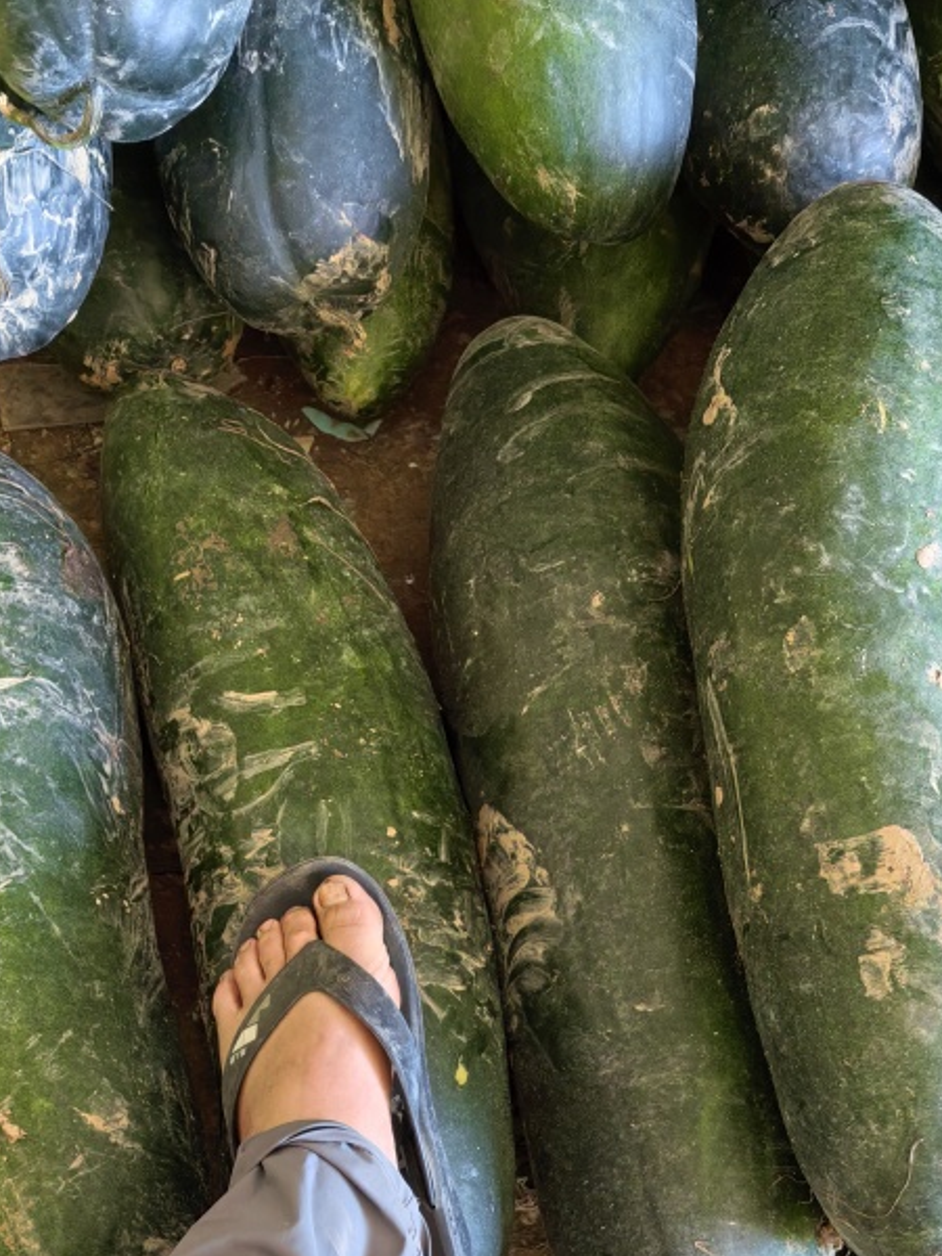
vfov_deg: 37.7
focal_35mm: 48
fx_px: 1742
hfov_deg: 30.3
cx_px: 446
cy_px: 1071
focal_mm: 5.52
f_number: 1.9
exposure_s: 1/111
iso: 500
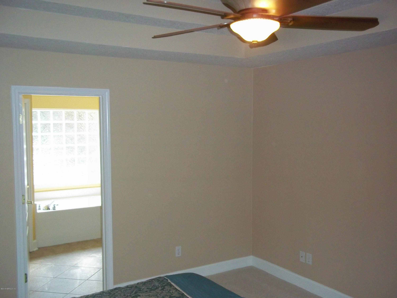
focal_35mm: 36
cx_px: 198
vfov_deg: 39.7
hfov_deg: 51.4
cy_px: 149
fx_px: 413
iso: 320
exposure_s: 1/30
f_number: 3.1
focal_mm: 6.5
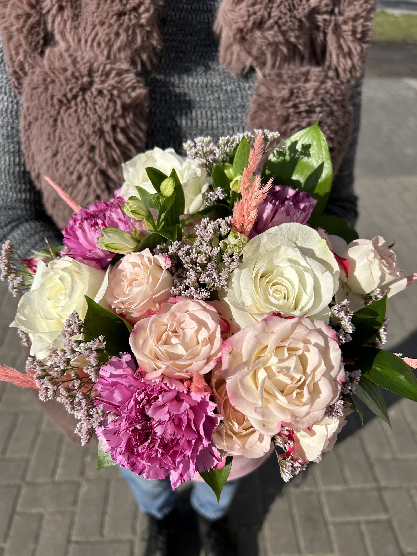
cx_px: 208
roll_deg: +0.1
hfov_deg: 53.1
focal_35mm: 26
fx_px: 418
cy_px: 278
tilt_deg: -39.3
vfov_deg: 67.3
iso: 50
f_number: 1.5
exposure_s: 1/6579
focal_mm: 5.7
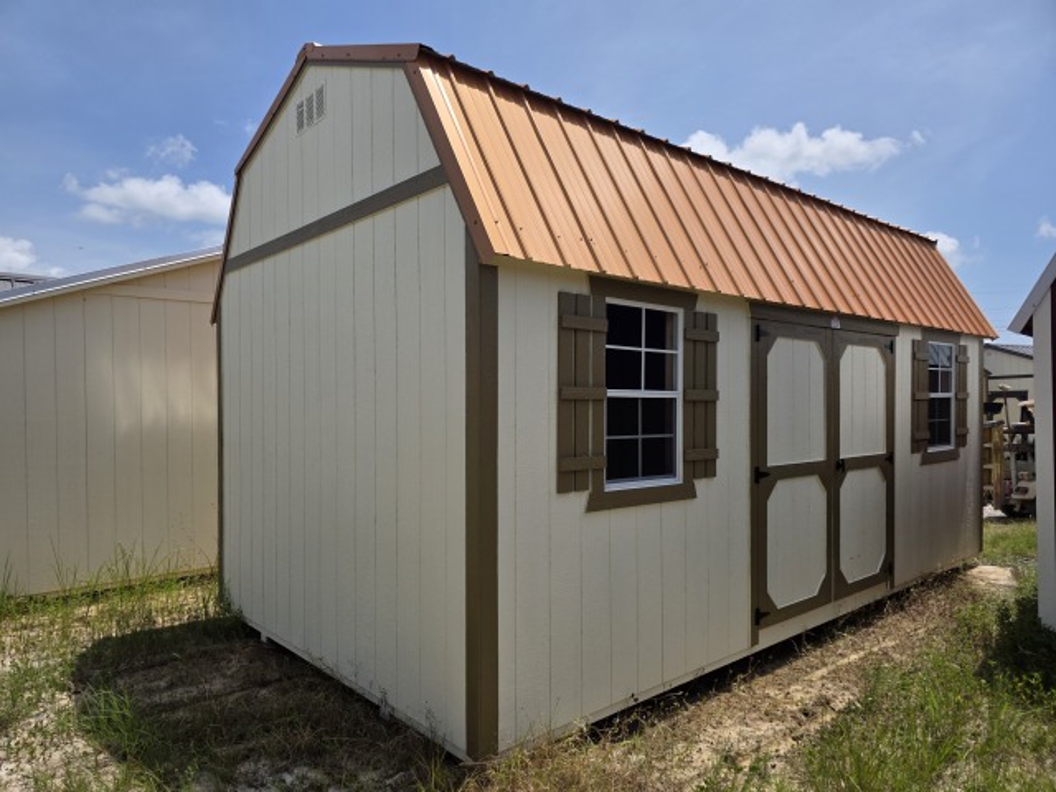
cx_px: 528
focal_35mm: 23
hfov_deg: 73.9
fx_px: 702
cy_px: 396
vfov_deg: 58.9
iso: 80
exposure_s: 1/7944
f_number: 1.7
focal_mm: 6.3
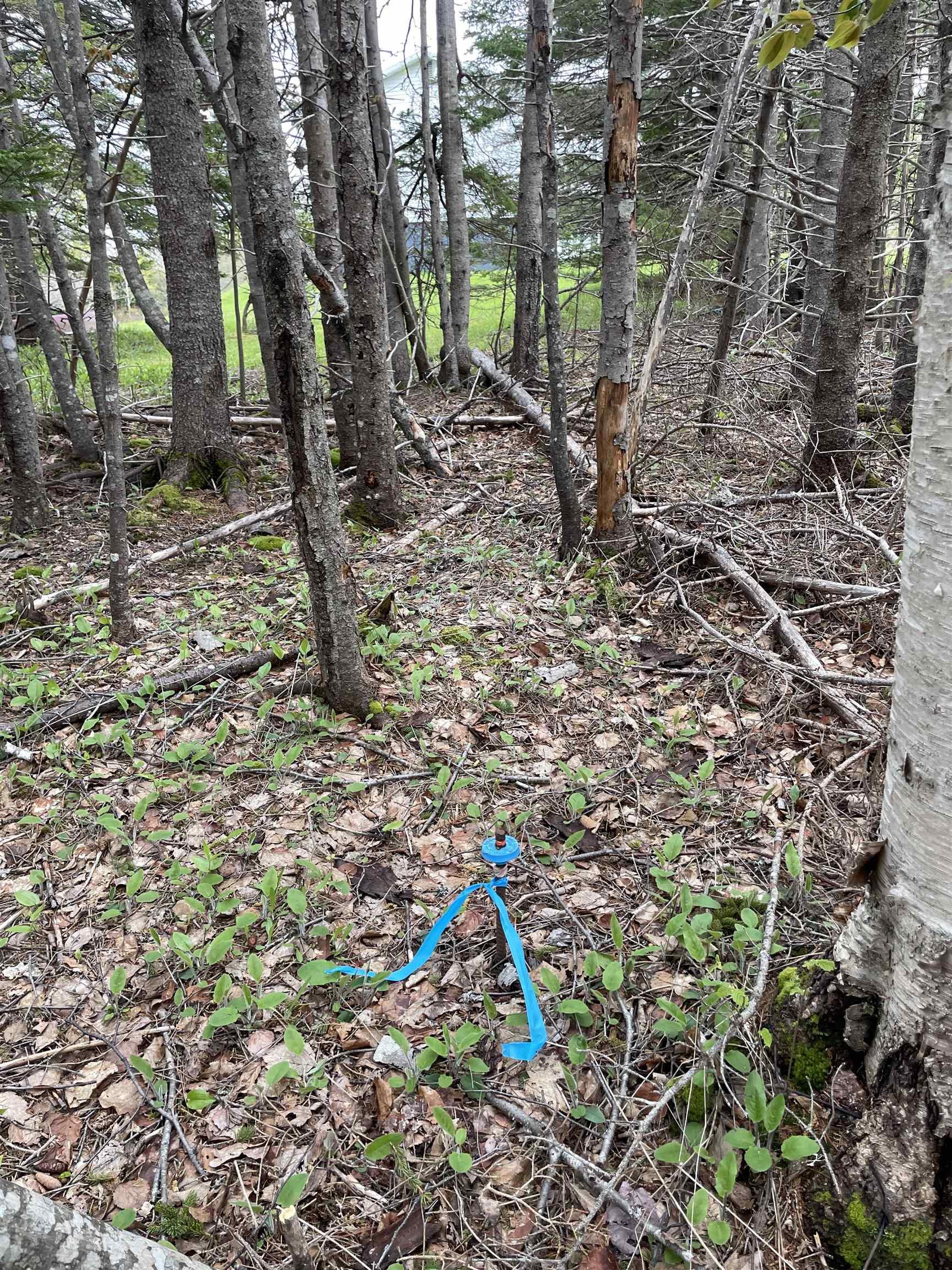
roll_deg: +1.2
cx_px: 476
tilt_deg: -18.0
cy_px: 635
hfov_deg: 53.1
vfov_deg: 67.3
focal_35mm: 26
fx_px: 953
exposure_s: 1/121
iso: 100
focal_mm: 4.2
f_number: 1.6
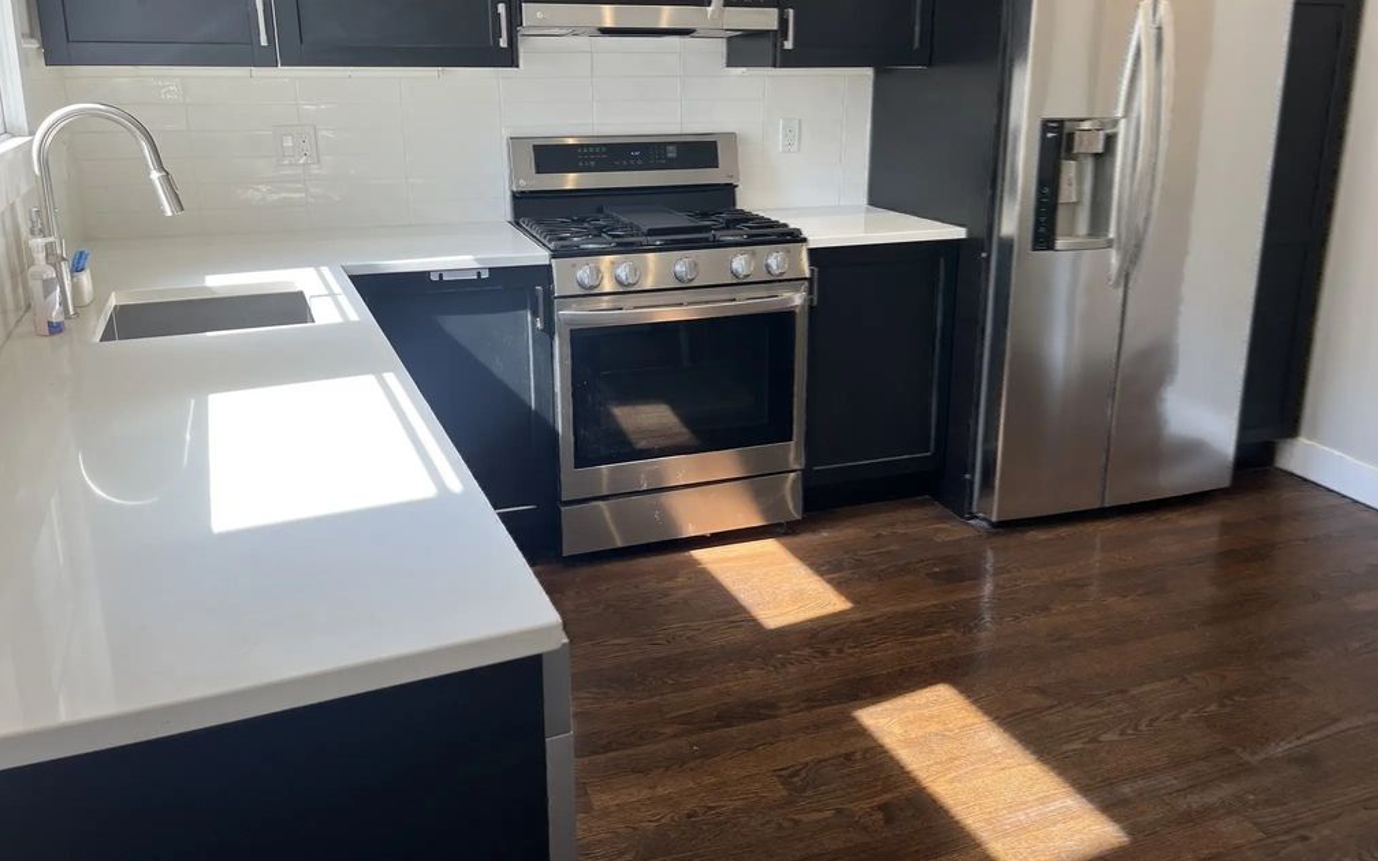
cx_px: 699
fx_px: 1052
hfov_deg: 66.5
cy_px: 338
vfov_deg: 44.3
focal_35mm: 28
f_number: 1.6
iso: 64
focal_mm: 5.1
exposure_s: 1/120
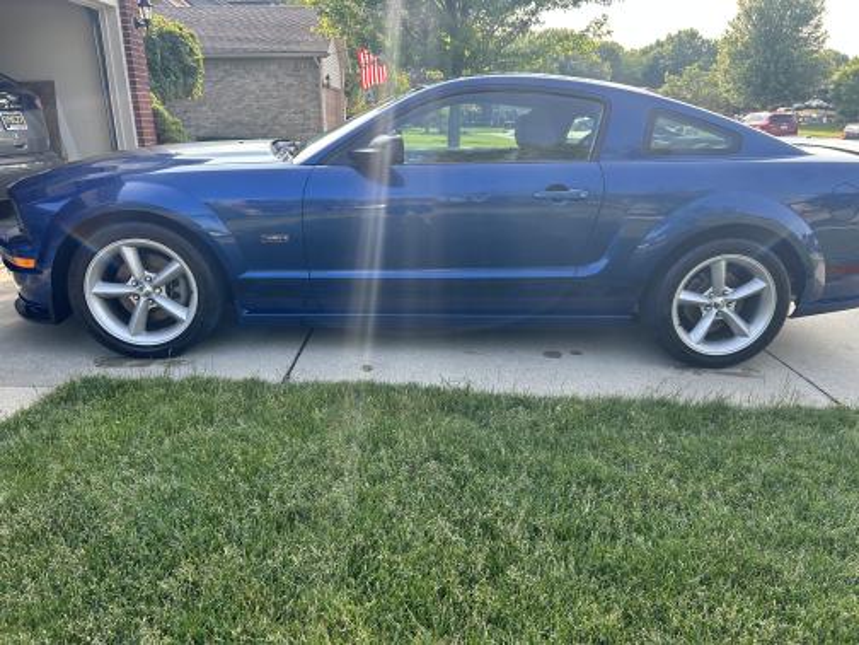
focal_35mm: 26
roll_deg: +0.7
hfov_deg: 67.3
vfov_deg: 53.1
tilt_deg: -15.9
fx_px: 645
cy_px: 322
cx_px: 430
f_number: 1.5
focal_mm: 5.7
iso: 50
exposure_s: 1/674
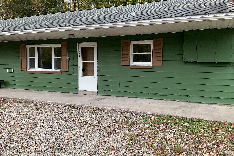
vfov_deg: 42.3
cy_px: 80
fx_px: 201
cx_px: 119
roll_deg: -0.5
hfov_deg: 60.3
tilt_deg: -4.8
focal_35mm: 31
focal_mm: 3
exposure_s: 1/272
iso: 16
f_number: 1.8
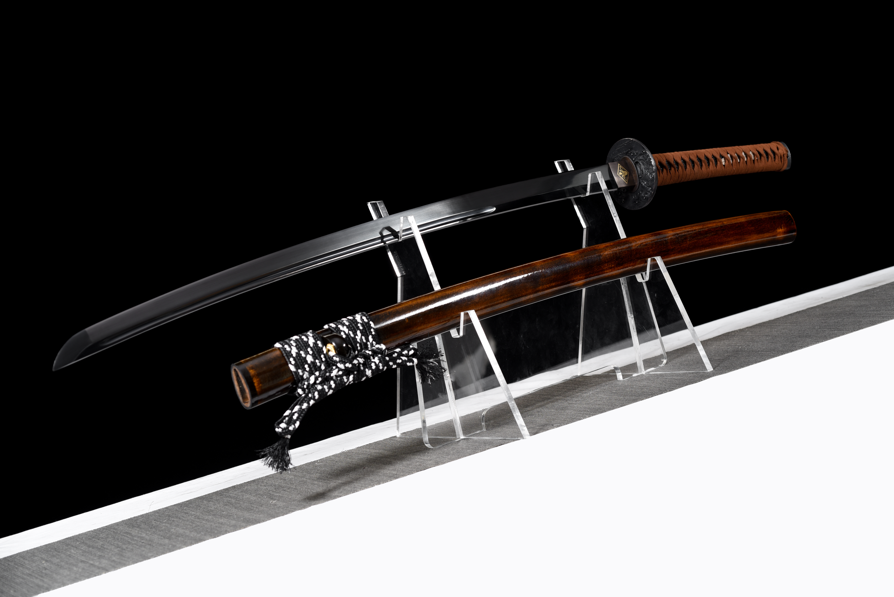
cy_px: 298
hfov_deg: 33.4
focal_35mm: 60
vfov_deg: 22.6
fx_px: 1490
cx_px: 447
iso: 100
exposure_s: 1/160
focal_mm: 60
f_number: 6.3
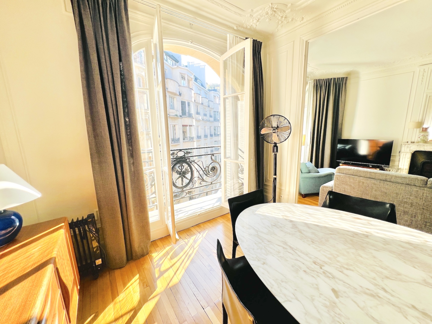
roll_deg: +1.3
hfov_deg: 106.2
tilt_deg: -11.0
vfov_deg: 89.9
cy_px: 162
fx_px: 162
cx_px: 216
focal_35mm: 13
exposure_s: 1/275
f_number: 1.8
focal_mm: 1.57
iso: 32
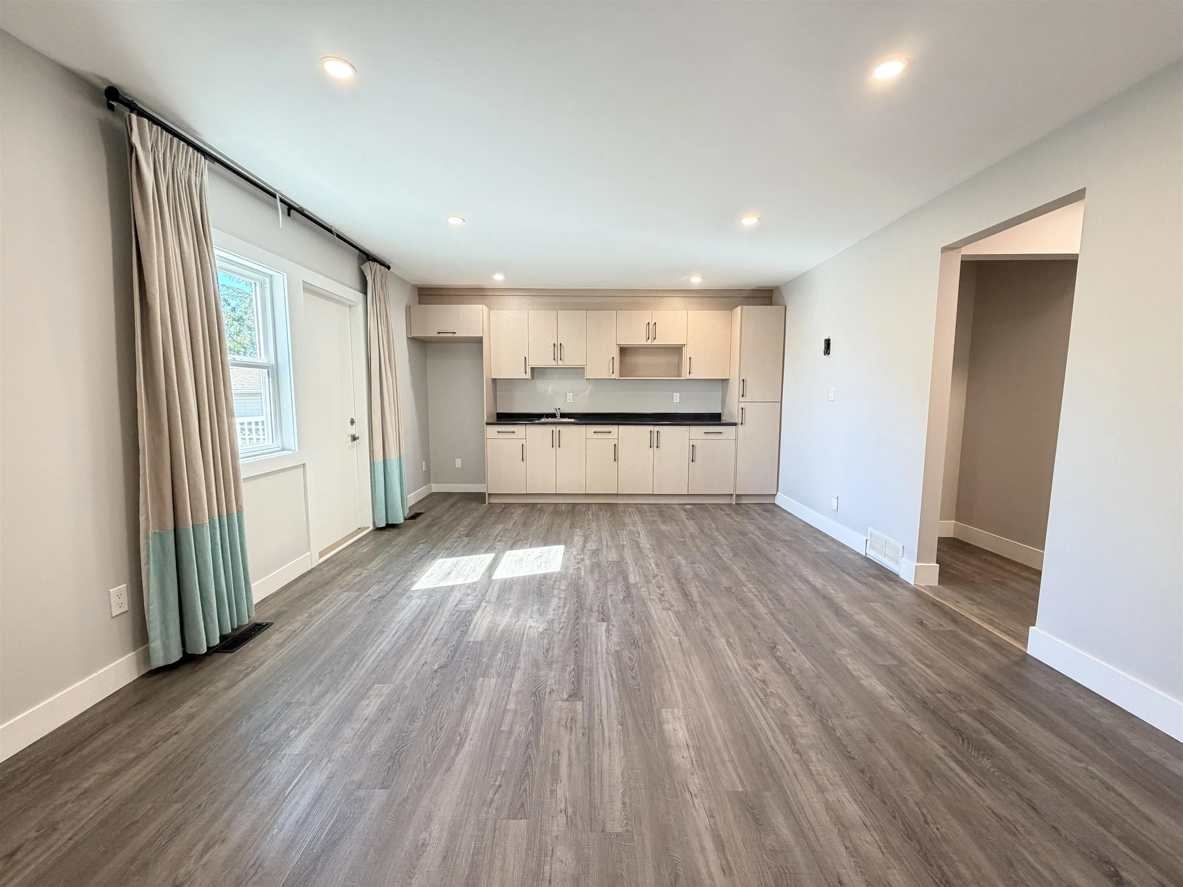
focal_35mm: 14
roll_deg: -0.3
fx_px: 478
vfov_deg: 85.7
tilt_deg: -6.2
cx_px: 592
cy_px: 444
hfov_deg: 102.1
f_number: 2.2
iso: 200
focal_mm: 2.22
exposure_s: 1/60
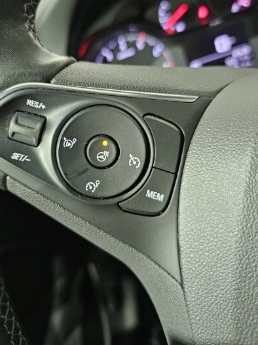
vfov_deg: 62.9
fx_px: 278
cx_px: 107
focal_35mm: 28
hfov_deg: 49.5
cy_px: 139
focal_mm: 6.3
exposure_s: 1/35
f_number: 1.7
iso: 800
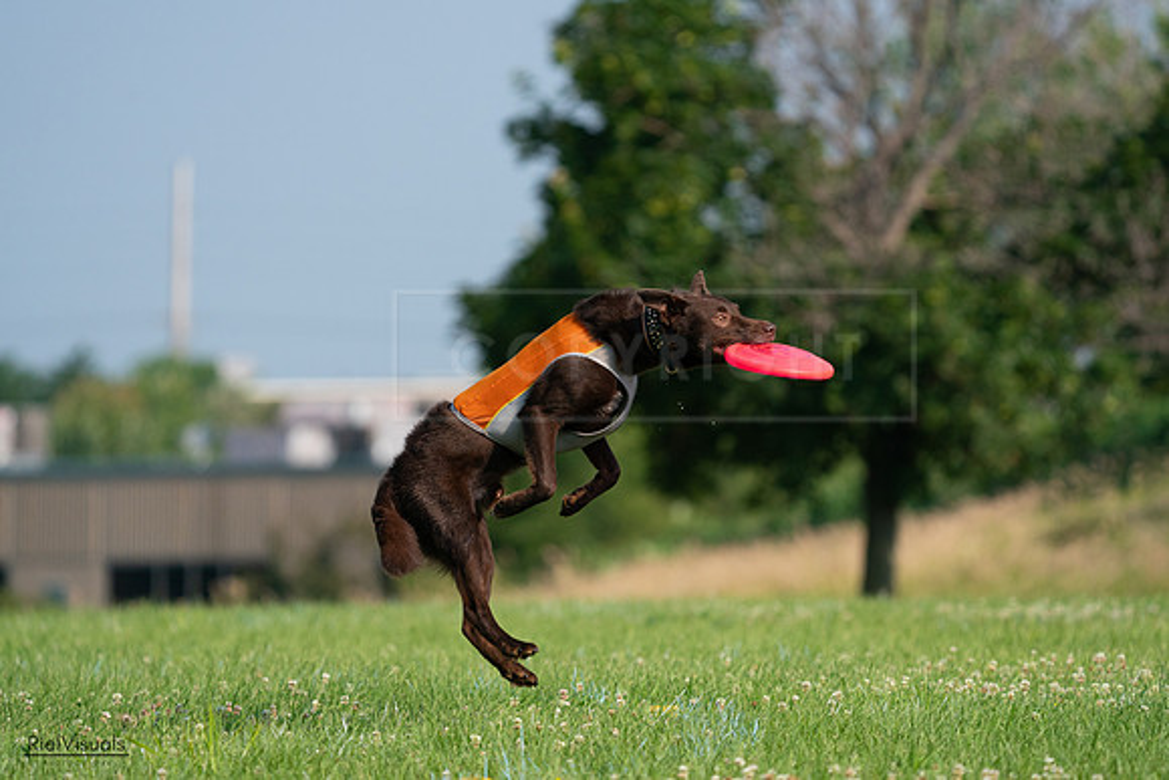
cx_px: 584
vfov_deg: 3.9
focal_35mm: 350
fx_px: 11367
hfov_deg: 5.9
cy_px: 390
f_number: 6.3
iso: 1000
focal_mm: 350
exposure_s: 1/4000
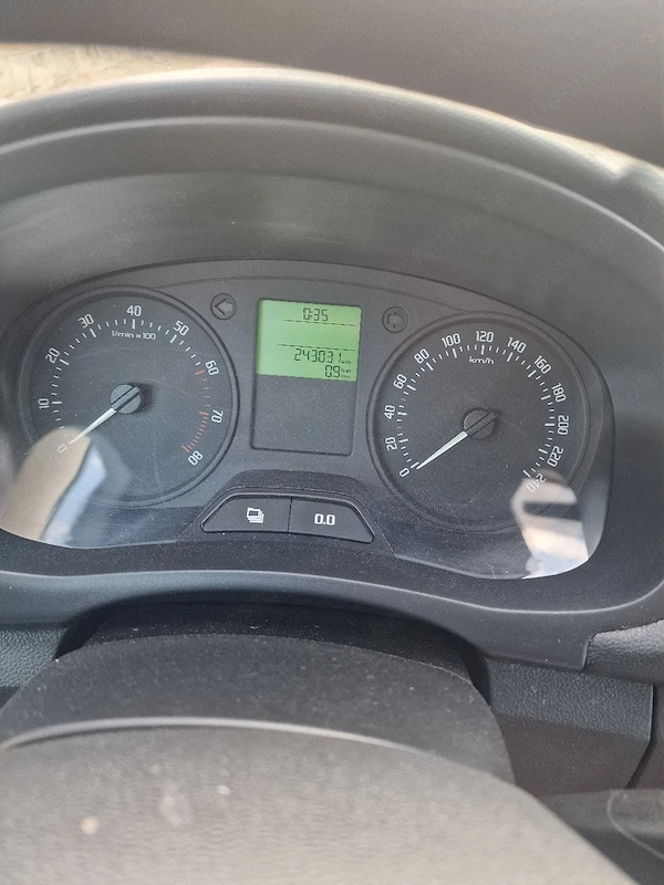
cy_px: 442
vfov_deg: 73.9
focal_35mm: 23
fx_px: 588
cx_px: 332
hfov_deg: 58.9
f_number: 1.8
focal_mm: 6.4
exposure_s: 1/100
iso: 640
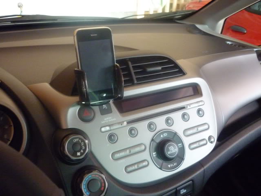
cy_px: 98
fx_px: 249
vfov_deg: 42.9
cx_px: 130
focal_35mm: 33
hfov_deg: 55.4
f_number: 2.8
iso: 800
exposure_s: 1/40
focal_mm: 5.5
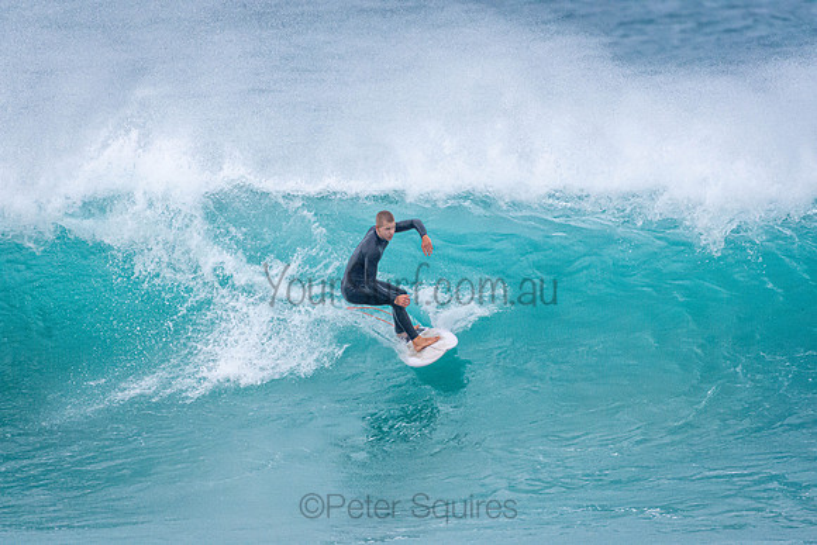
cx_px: 408
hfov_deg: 2.7
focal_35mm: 750
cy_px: 272
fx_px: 17024
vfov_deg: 1.8
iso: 2500
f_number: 5.6
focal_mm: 500
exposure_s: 1/4000
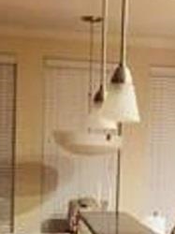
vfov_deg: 19.4
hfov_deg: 14.6
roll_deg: -3.0
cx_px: 180
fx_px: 668
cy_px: 223
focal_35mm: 99
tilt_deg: -4.2
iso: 100
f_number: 2.2
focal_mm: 4.15
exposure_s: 1/4
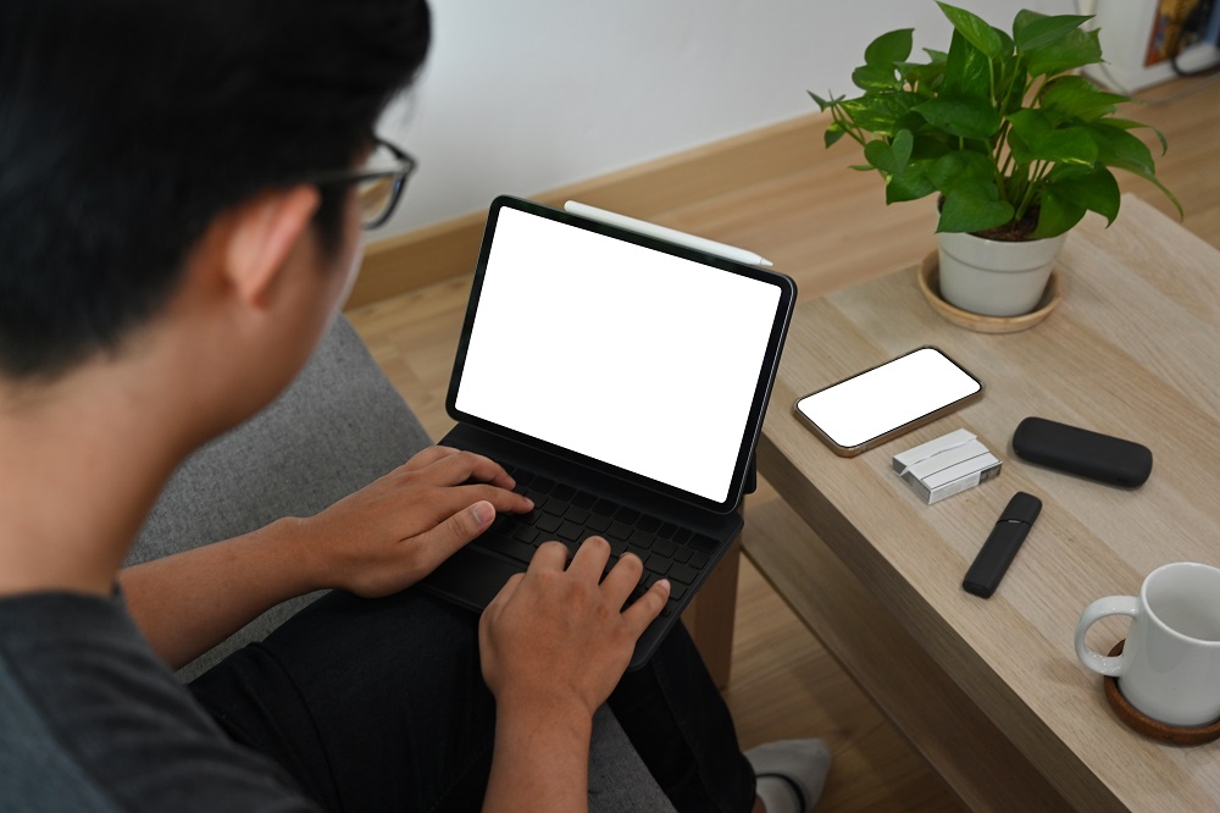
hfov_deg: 43.6
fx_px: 1524
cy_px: 406
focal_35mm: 45
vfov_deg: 29.8
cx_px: 610
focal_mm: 45
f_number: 4
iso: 250
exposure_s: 1/60
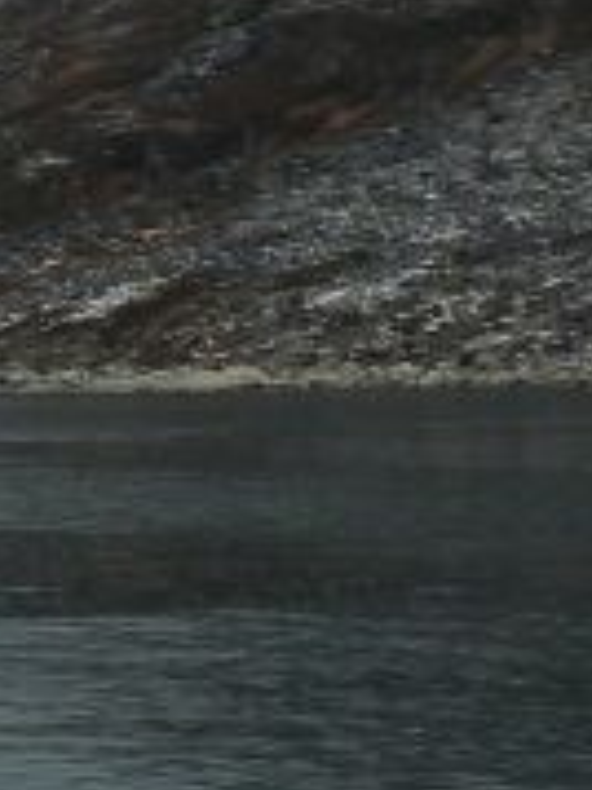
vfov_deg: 17.4
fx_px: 2557
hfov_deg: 10.1
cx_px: -1140
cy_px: 137
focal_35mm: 112
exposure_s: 1/200
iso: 125
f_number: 4
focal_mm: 4.1
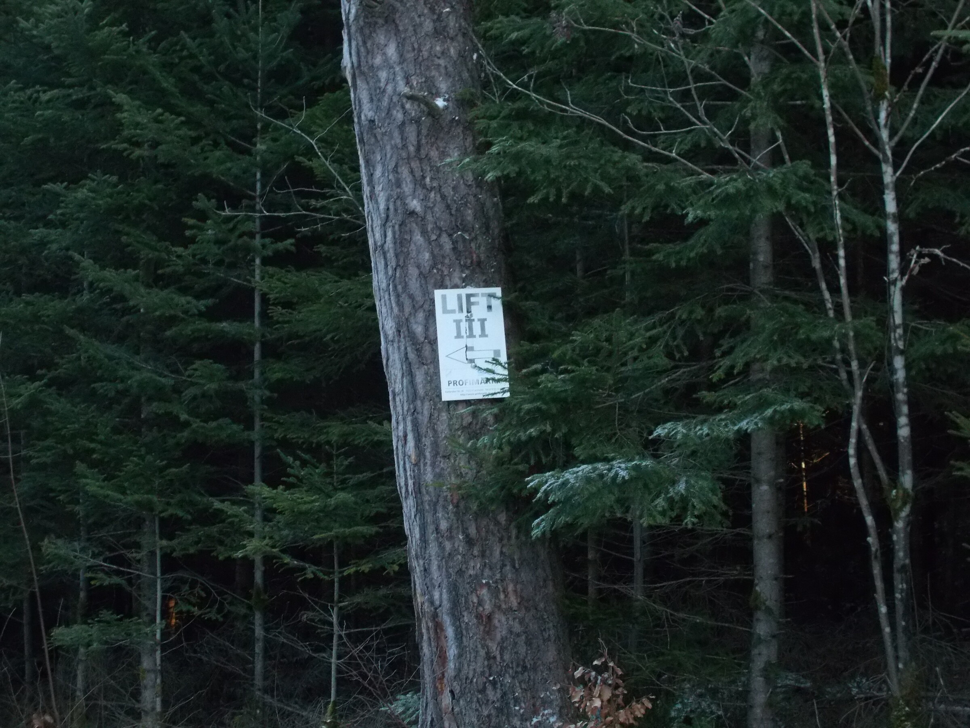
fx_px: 2130
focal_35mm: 76
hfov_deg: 25.7
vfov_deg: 19.4
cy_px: 364
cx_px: 485
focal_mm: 13.5
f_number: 5.8
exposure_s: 1/60
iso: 320
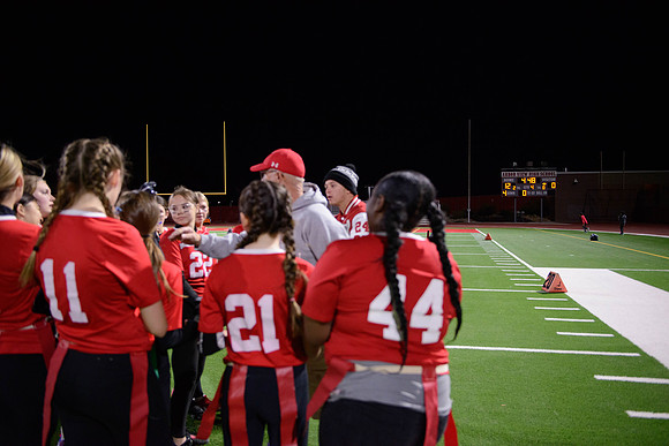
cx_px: 334
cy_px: 223
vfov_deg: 41.1
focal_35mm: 32
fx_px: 595
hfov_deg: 58.7
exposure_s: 1/320
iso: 3200
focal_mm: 32
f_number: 2.8
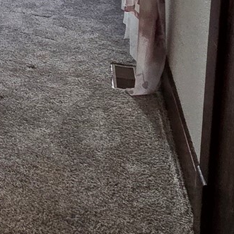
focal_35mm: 71
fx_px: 543
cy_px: -151
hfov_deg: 19.7
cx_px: -155
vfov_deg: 19.8
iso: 250
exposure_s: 1/120
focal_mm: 2.2
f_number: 2.2
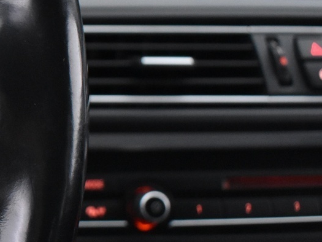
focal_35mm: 89
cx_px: -142
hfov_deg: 19.5
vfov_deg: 16.6
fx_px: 828
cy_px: 109
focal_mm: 20
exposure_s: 1/30
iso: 2800
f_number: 3.5
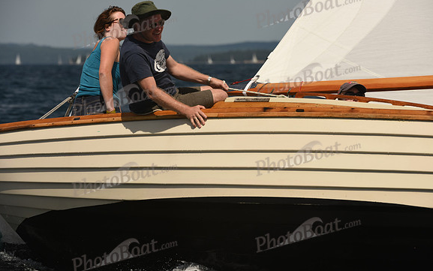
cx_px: 217
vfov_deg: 4.4
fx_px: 3506
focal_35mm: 297
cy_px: 128
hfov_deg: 7.1
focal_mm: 290
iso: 250
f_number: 9
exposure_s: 1/1000
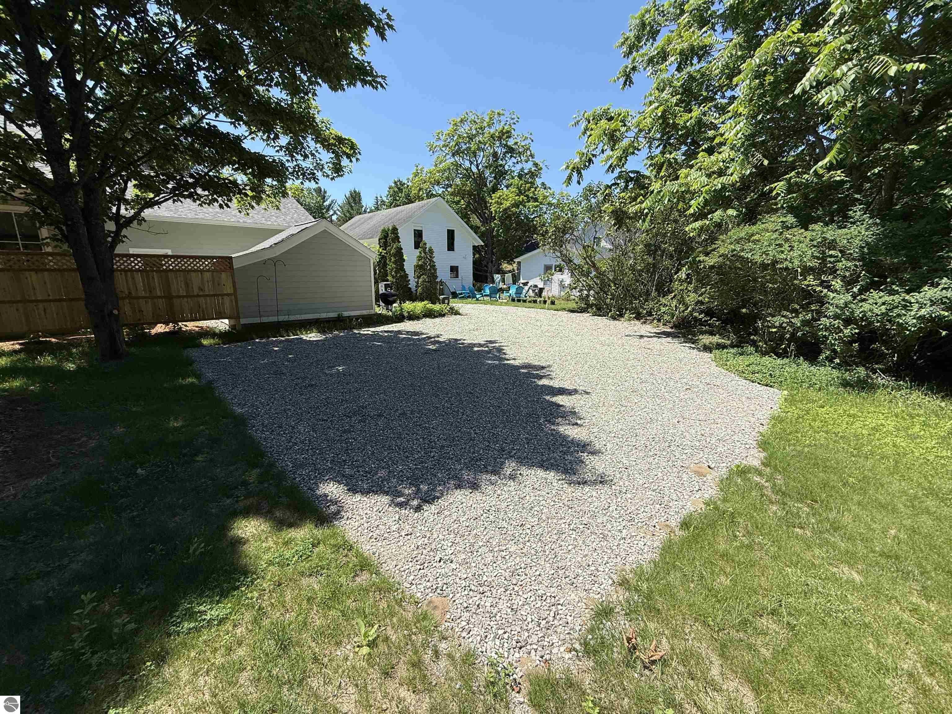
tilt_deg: -12.9
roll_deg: -0.4
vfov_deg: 85.7
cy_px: 357
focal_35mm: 14
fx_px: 385
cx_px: 476
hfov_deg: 102.1
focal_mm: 2.22
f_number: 2.2
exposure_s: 1/1464
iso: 50
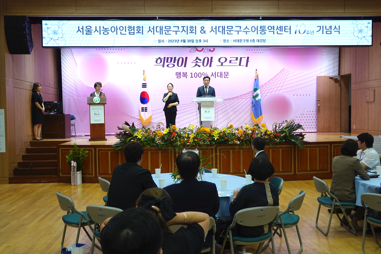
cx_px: 190
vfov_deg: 38.9
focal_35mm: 34
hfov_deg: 55.8
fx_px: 360
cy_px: 127
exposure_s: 1/40
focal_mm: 12.76
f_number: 3.5
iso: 125
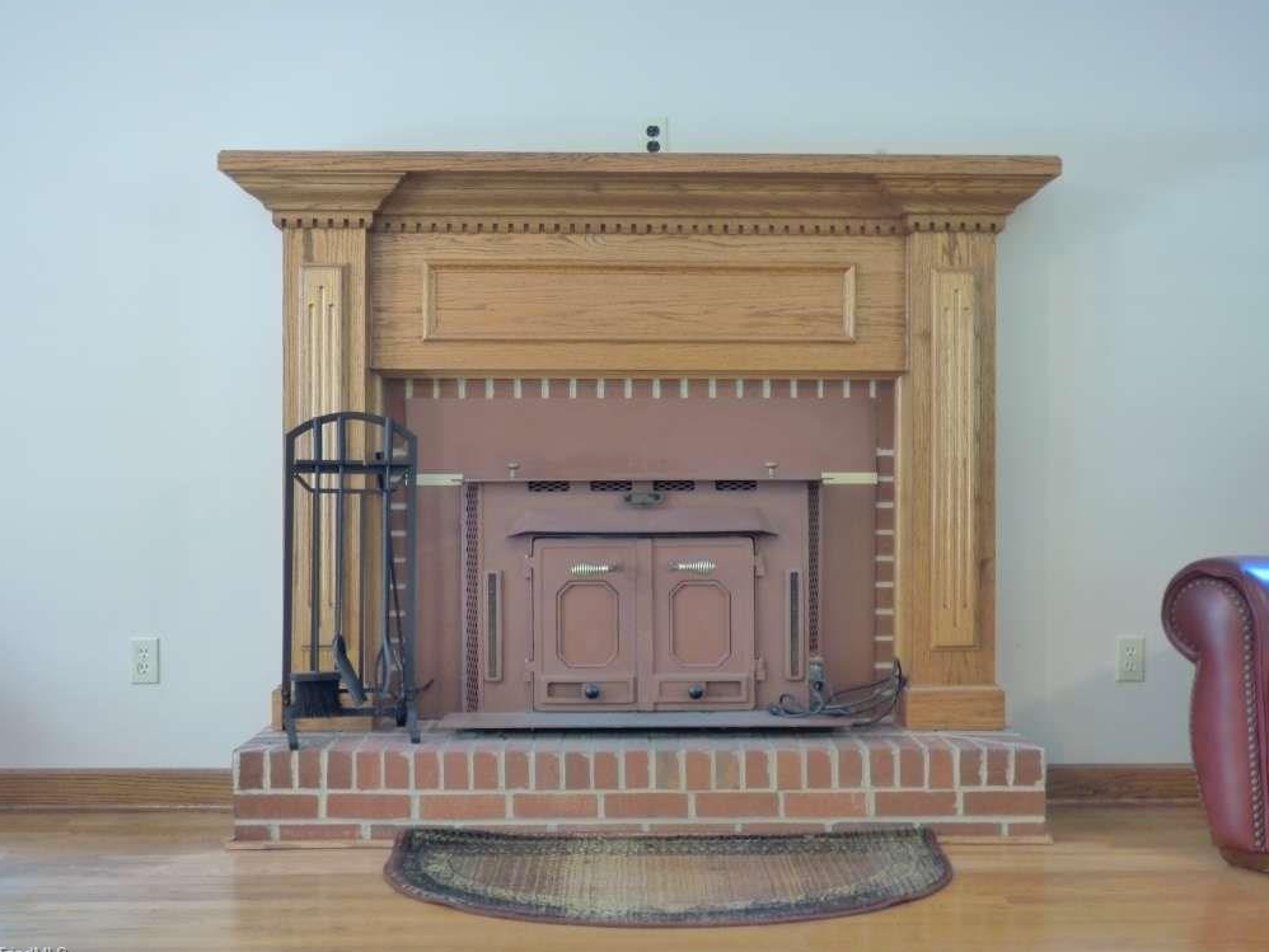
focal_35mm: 40
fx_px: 1467
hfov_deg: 46.8
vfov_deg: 36.0
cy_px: 478
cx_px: 627
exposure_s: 1/2
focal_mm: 7.07
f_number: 3.6
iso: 400
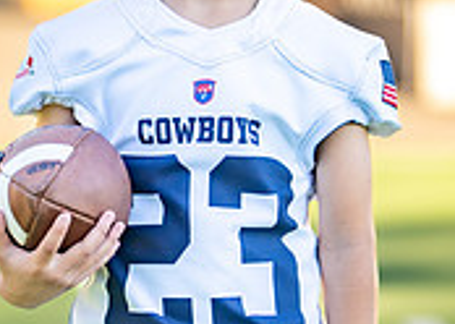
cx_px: 193
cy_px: 129
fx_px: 2531
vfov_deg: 7.3
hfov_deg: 10.3
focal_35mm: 196
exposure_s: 1/2500
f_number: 1.2
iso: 100
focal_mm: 50
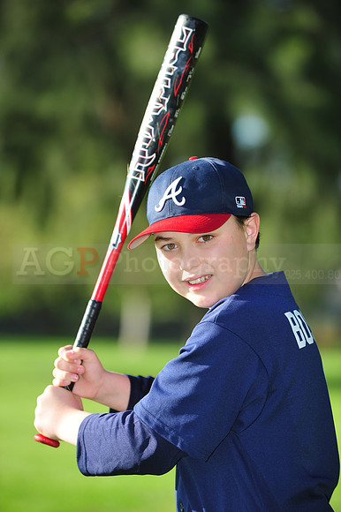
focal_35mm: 200
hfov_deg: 6.9
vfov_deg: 10.3
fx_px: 2845
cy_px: 256
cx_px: 170
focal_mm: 200
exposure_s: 1/640
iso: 200
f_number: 4.5
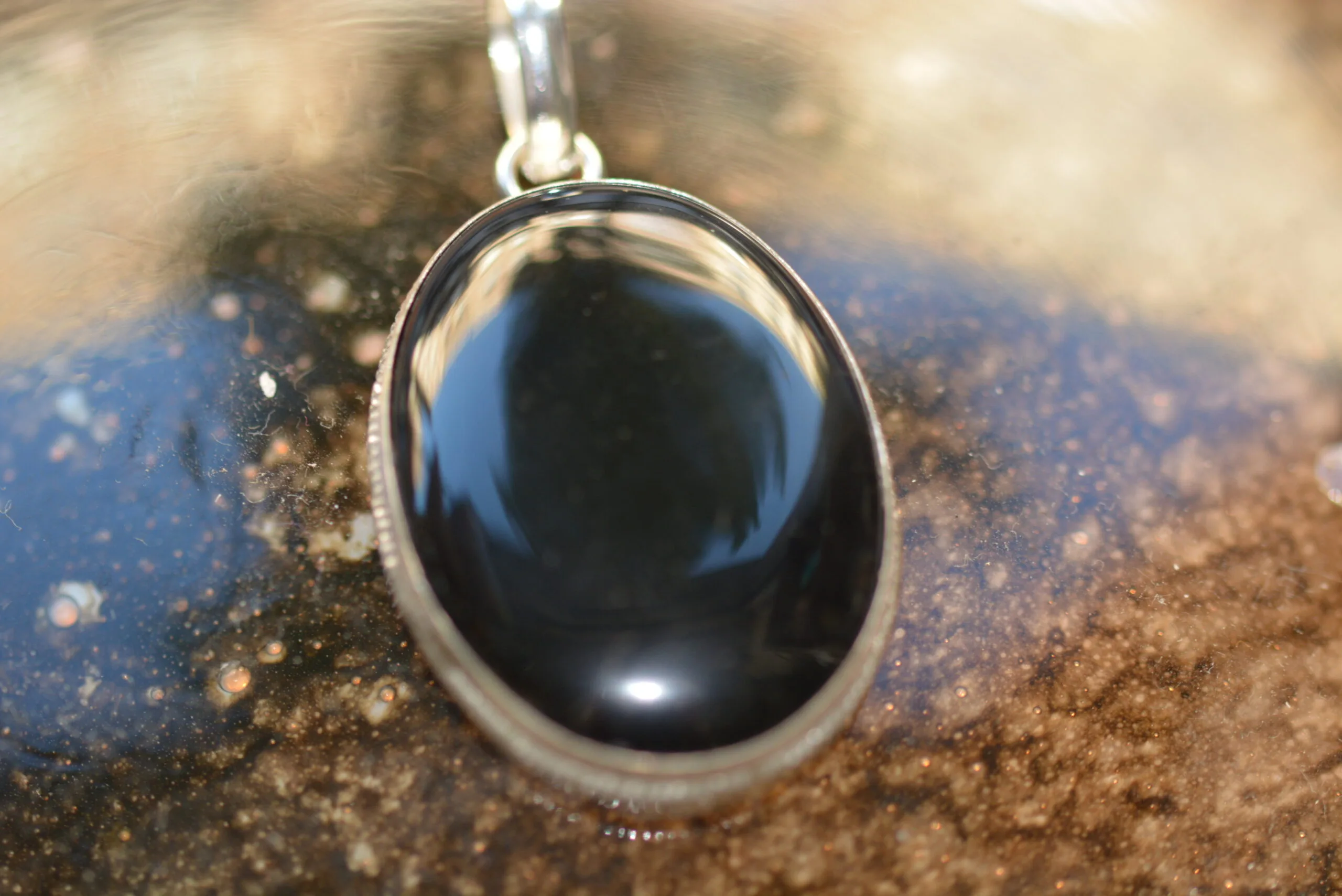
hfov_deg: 13.0
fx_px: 5872
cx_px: 671
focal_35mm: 158
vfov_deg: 8.7
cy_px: 448
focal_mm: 105
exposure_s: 1/100
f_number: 3.8
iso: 360
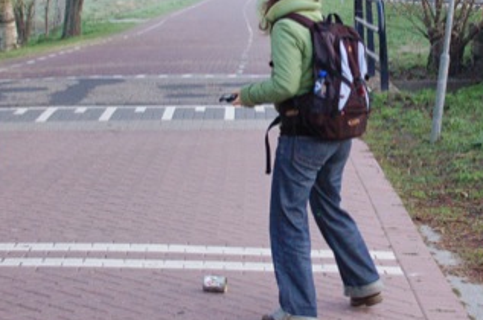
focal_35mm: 106
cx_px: 305
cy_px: 101
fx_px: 1419
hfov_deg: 19.3
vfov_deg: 12.8
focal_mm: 35
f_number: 5
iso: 1600
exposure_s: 1/100
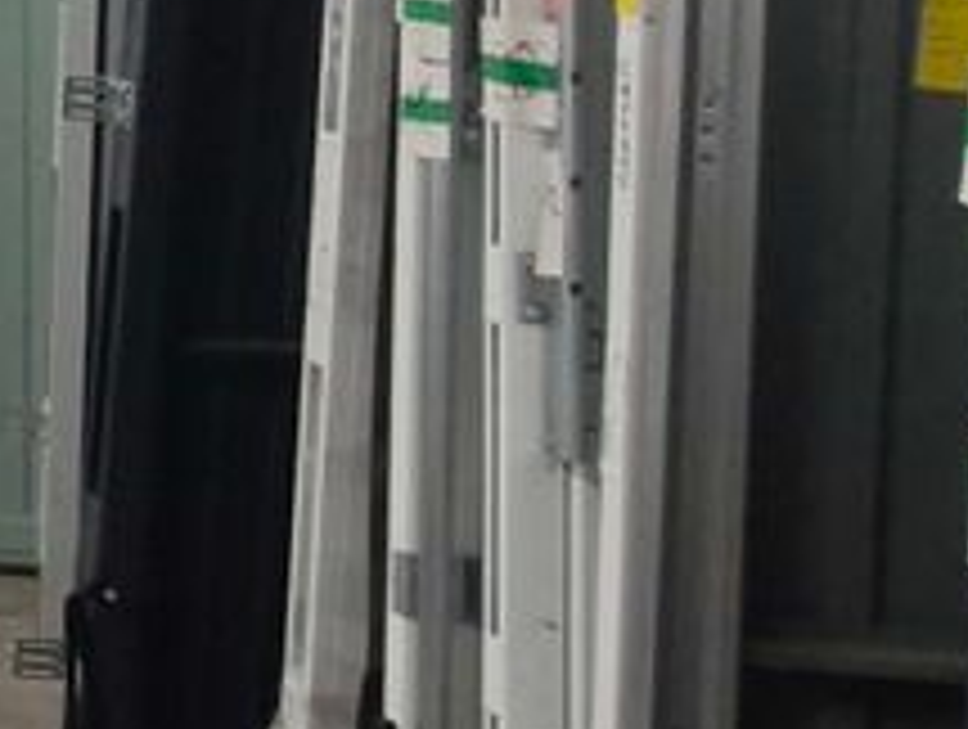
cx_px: -1297
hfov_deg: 15.7
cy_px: -178
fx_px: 1877
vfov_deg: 20.4
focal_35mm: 67
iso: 250
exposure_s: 1/50
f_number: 2.2
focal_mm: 1.74
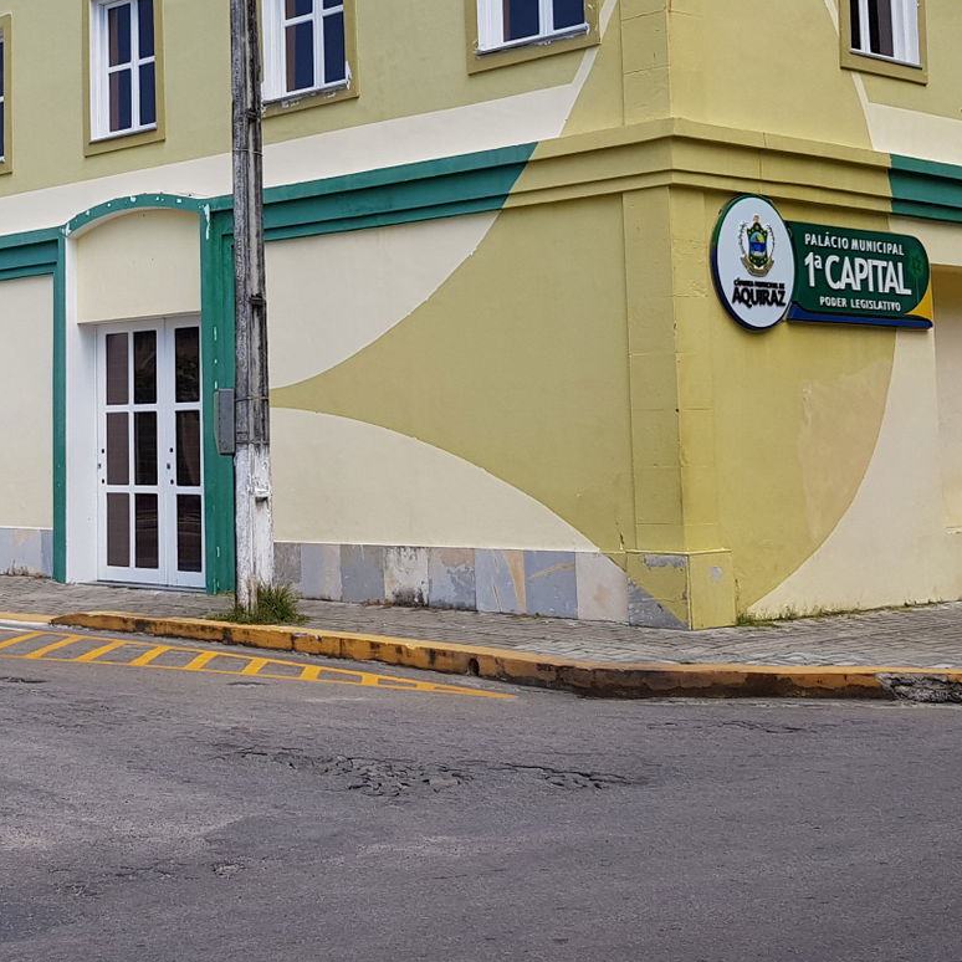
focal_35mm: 57
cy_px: 249
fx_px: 1792
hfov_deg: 29.7
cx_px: 276
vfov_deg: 29.6
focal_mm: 4.2
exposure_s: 1/2088
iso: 40
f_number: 1.7
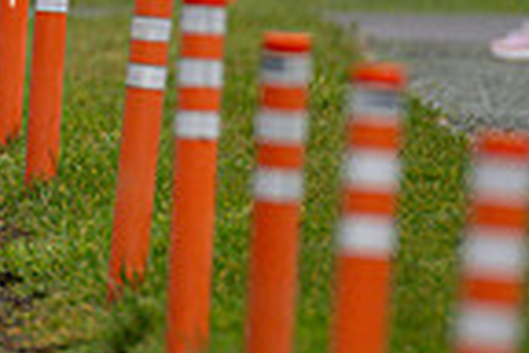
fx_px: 26624
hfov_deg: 1.1
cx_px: -220
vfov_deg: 0.8
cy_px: -121
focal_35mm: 1812
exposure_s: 1/1600
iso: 320
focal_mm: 300
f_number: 2.8
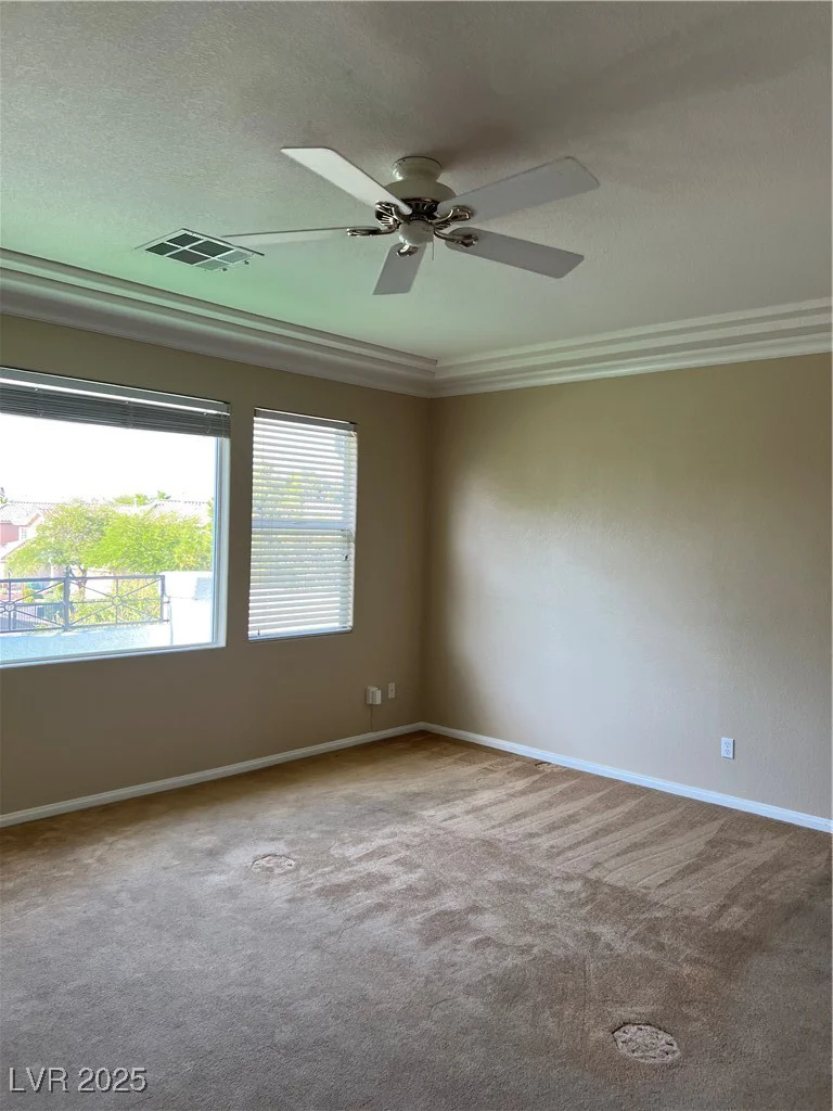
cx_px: 416
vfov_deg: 67.3
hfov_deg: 53.1
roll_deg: -2.2
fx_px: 834
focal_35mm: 26
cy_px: 556
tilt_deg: +1.9
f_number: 1.5
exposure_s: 1/162
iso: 64
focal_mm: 5.7
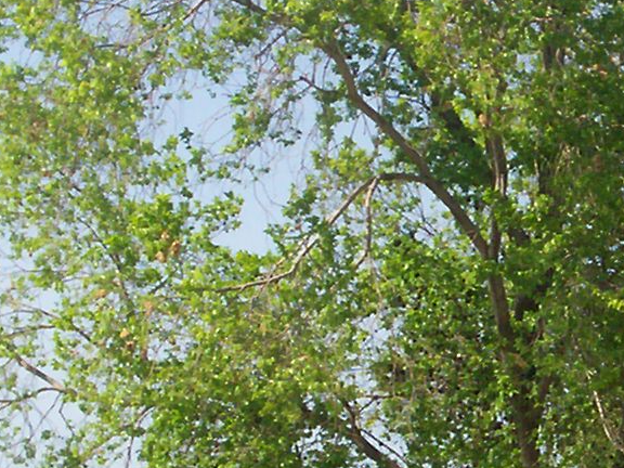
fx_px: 2596
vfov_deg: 10.3
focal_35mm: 144
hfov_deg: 13.5
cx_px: 600
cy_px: 229
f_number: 4.5
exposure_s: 1/591
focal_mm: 5.9
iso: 100
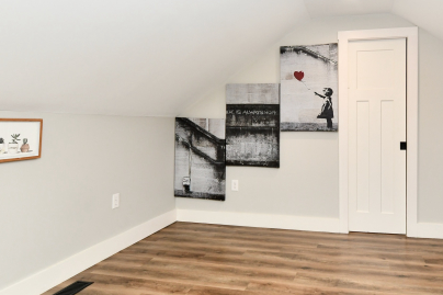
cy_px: 132
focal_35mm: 26
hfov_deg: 67.7
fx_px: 320
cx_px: 291
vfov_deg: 49.4
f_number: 6.3
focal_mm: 14
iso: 640
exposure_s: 1/60
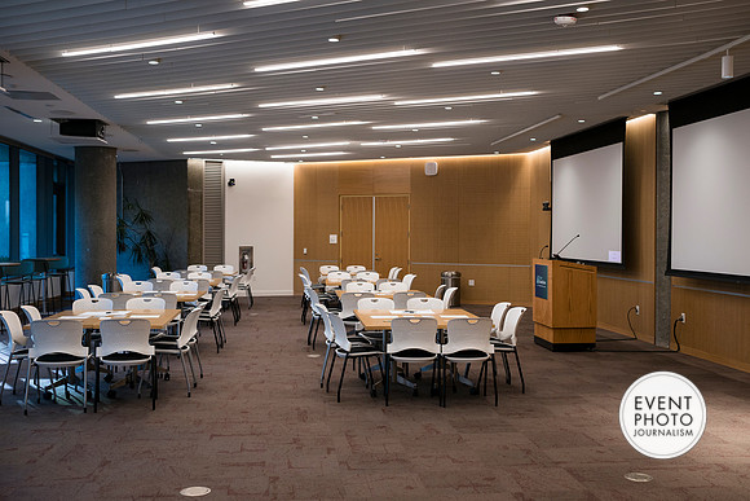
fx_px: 792
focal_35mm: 38
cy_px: 250
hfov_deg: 50.7
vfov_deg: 35.1
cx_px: 375
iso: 450
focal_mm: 38
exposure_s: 1/200
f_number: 3.5
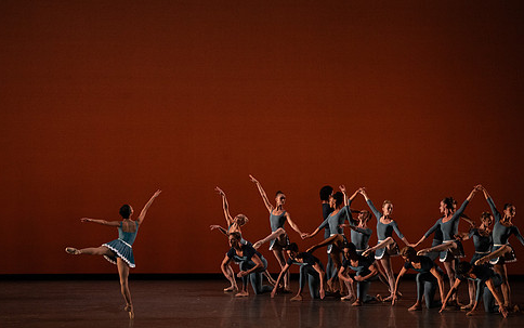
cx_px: 293
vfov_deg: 7.4
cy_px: 149
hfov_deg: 11.8
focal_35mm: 177
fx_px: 2529
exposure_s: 1/400
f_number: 9
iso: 5000
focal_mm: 145
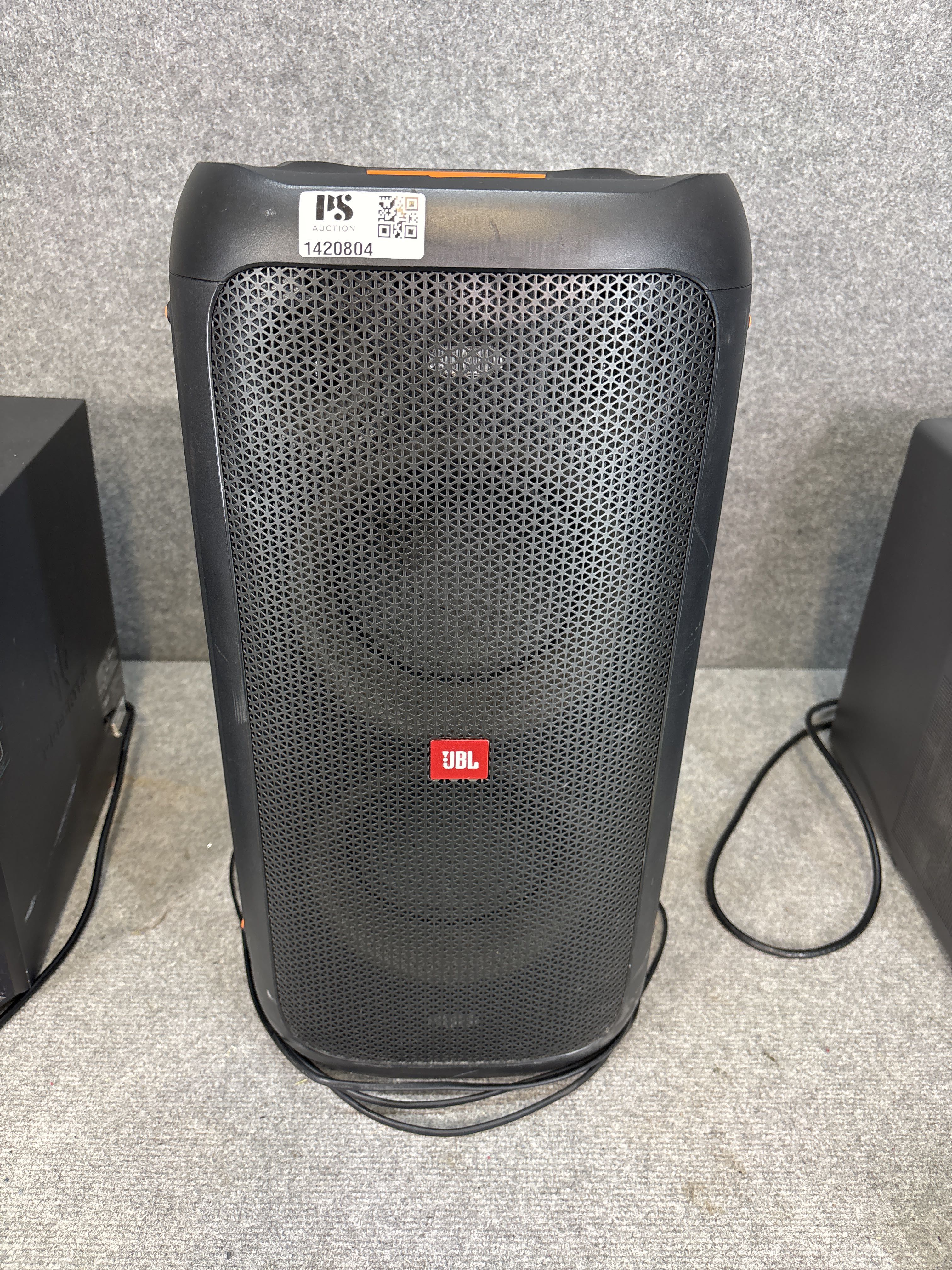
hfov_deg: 53.1
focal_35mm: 26
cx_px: 476
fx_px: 953
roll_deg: -1.0
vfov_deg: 67.3
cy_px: 635
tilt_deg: -31.8
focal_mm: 5.96
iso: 160
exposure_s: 1/50
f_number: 1.6
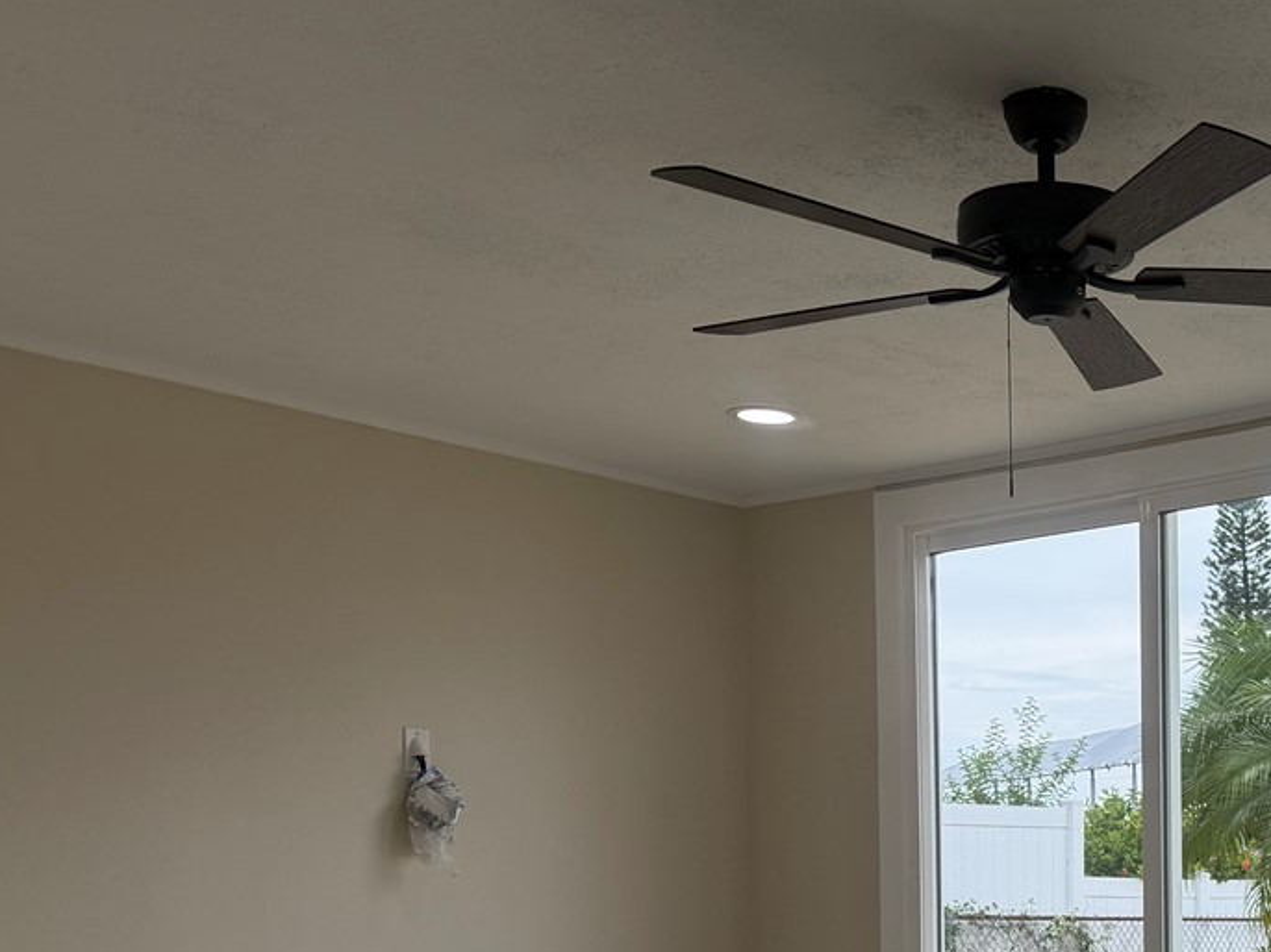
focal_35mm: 56
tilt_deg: -1.5
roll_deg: +1.0
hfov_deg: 32.6
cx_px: 1152
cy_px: 974
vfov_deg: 24.7
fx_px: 2055
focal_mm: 6.76
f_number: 1.78
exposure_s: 1/1292
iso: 100
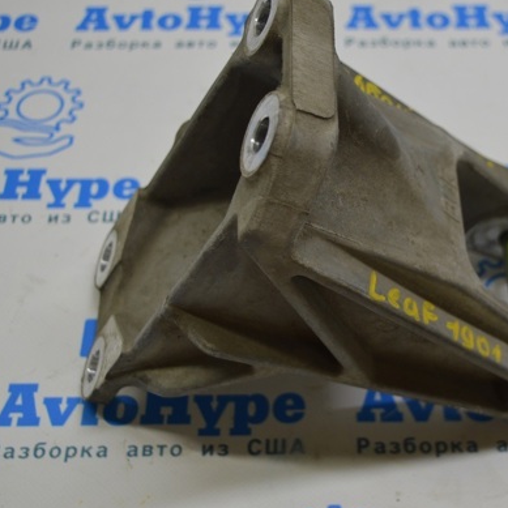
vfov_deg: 25.7
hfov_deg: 25.6
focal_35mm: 67
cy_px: 247
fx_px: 1112
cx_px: 333
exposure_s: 1/50
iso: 400
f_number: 4.5
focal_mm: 32
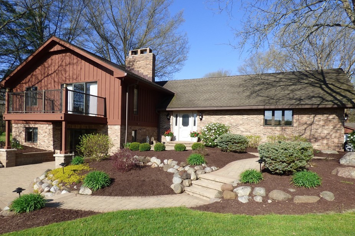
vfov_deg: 54.9
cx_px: 159
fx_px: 227
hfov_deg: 75.9
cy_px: 134
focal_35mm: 23
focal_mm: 3.58
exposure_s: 1/1000
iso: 100
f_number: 2.8
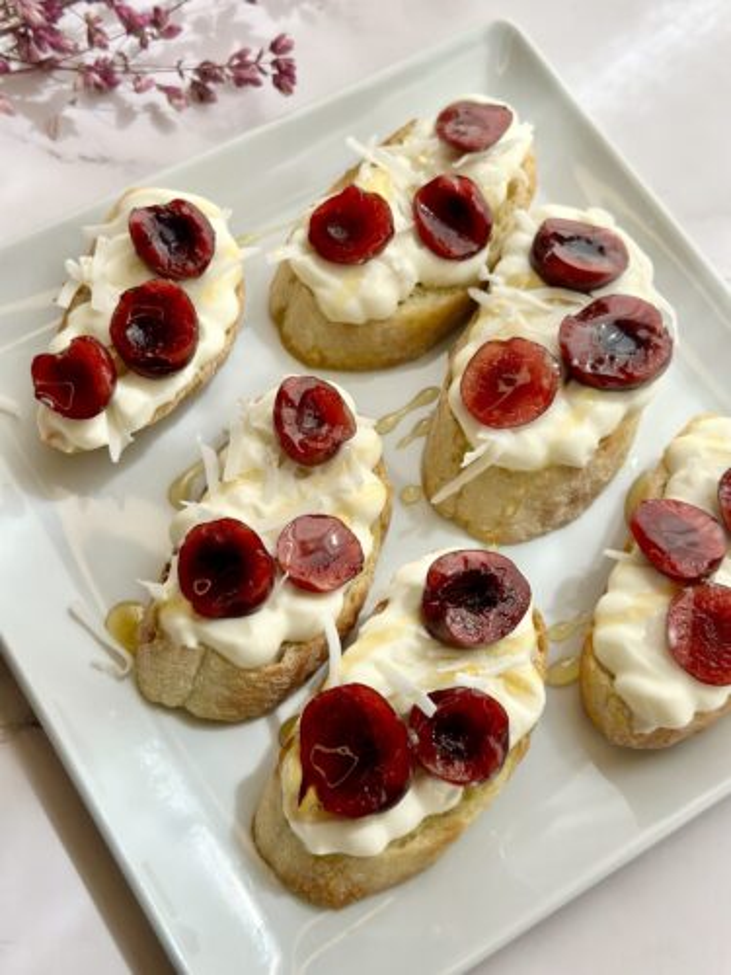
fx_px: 1352
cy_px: 488
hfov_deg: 30.3
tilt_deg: -66.9
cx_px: 366
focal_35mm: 48
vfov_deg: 39.7
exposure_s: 1/1242
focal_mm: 6.86
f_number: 1.78
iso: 80
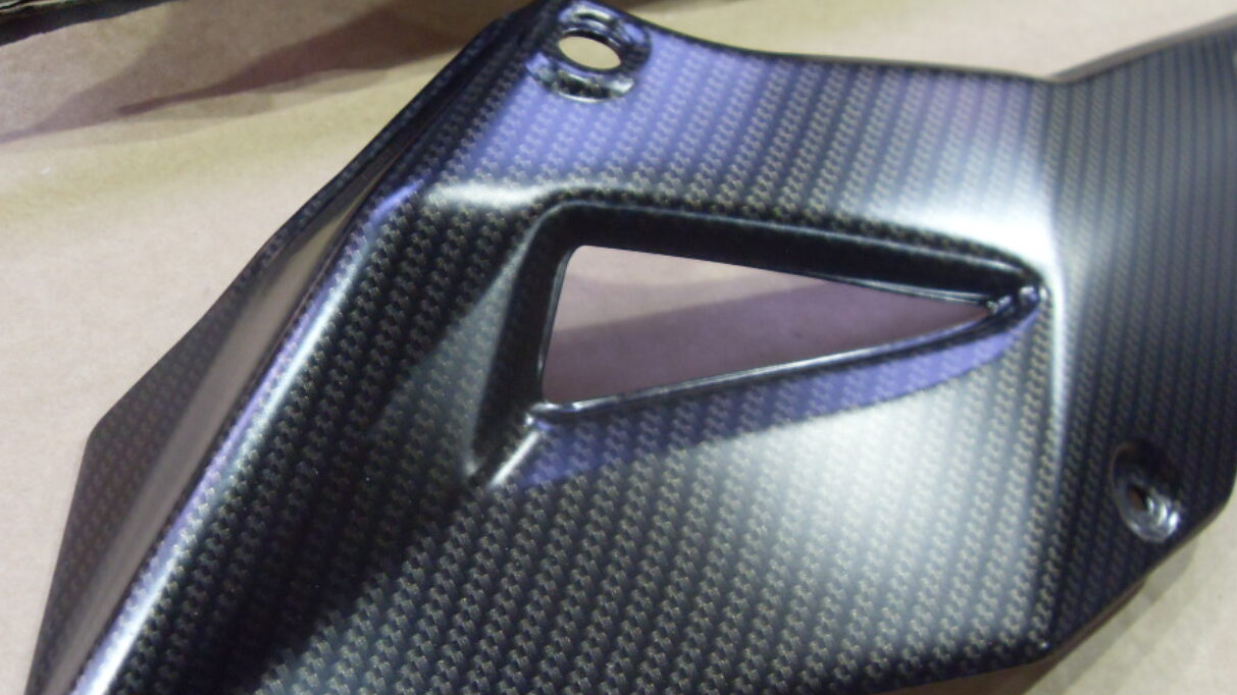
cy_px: 446
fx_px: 1443
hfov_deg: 46.4
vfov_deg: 27.0
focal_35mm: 44
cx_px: 673
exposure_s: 1/15
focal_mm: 6.3
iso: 200
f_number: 2.8
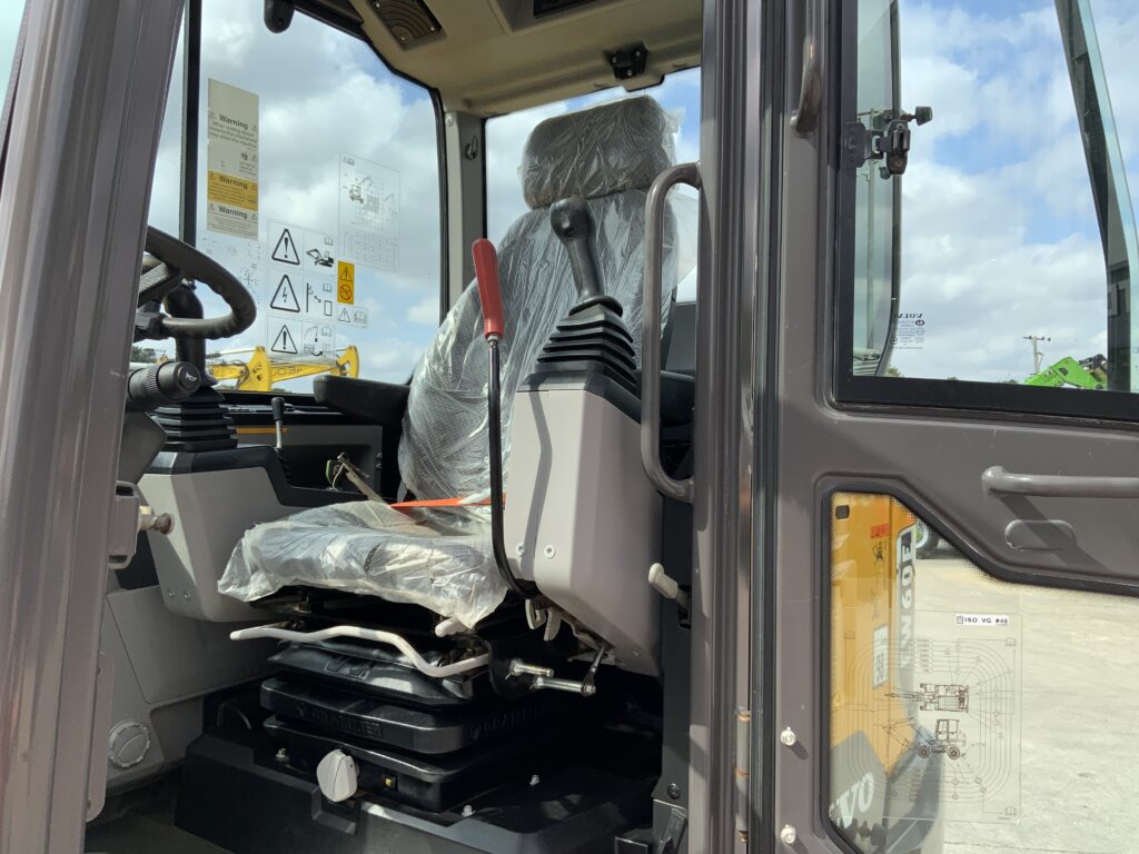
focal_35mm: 29
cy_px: 427
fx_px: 954
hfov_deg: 61.7
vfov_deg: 48.2
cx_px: 570
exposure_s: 1/962
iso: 16
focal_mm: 3
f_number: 1.8
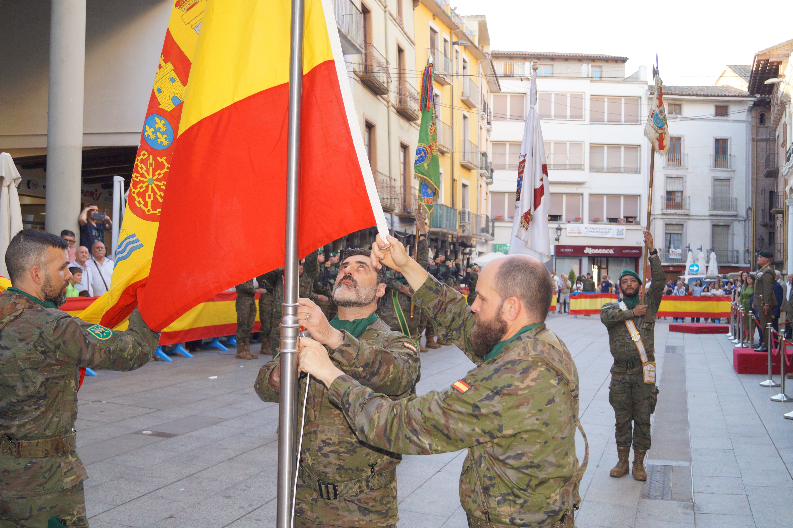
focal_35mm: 39
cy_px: 264
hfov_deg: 49.6
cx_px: 396
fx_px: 859
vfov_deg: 34.2
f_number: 4
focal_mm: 26
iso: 320
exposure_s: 1/160
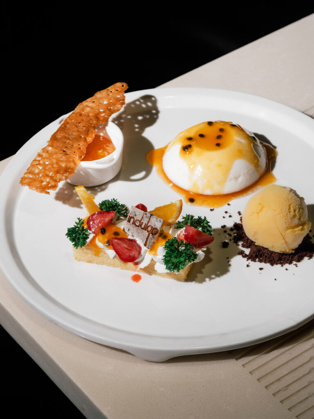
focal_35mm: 120
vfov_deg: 16.4
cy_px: 210
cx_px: 157
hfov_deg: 12.3
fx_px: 1451
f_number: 5
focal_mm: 60
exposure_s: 1/60
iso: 400
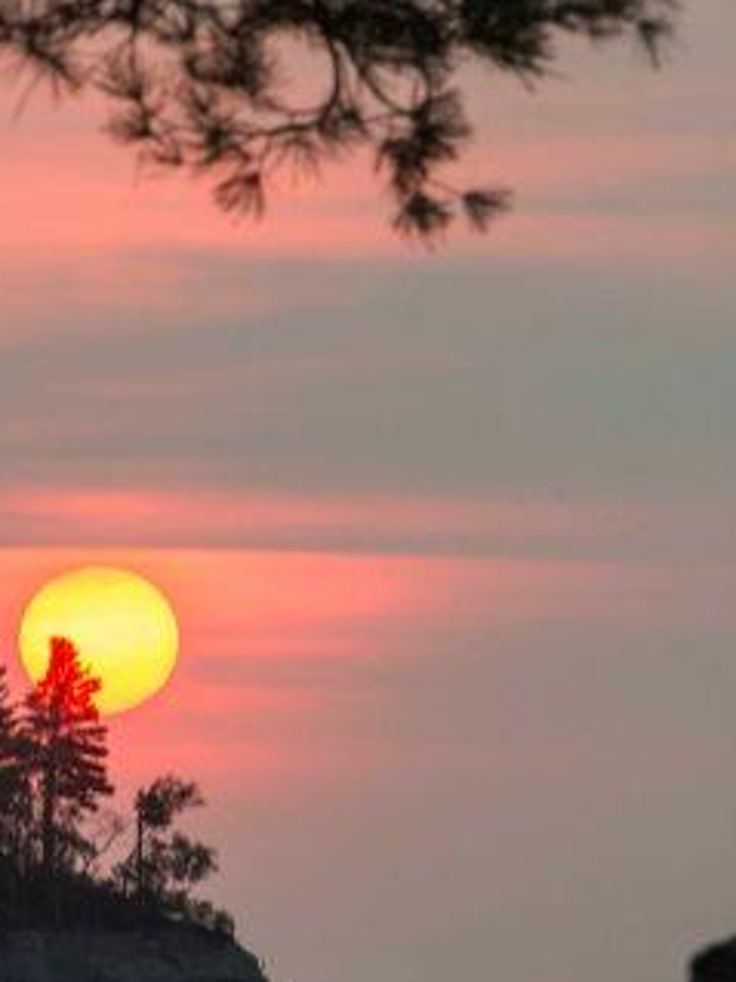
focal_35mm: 617
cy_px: 405
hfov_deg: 2.4
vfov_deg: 3.2
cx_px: -166
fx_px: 17503
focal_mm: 200
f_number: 16
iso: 200
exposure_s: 1/30
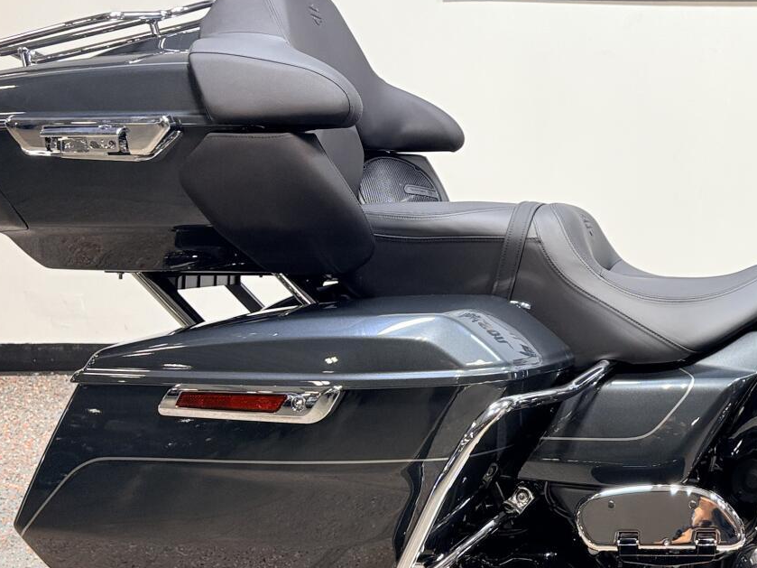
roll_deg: +0.7
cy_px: 147
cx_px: 760
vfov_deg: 23.4
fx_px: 1356
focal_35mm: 62
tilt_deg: -11.1
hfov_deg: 29.2
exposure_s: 1/120
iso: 40
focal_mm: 5.96
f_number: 1.6
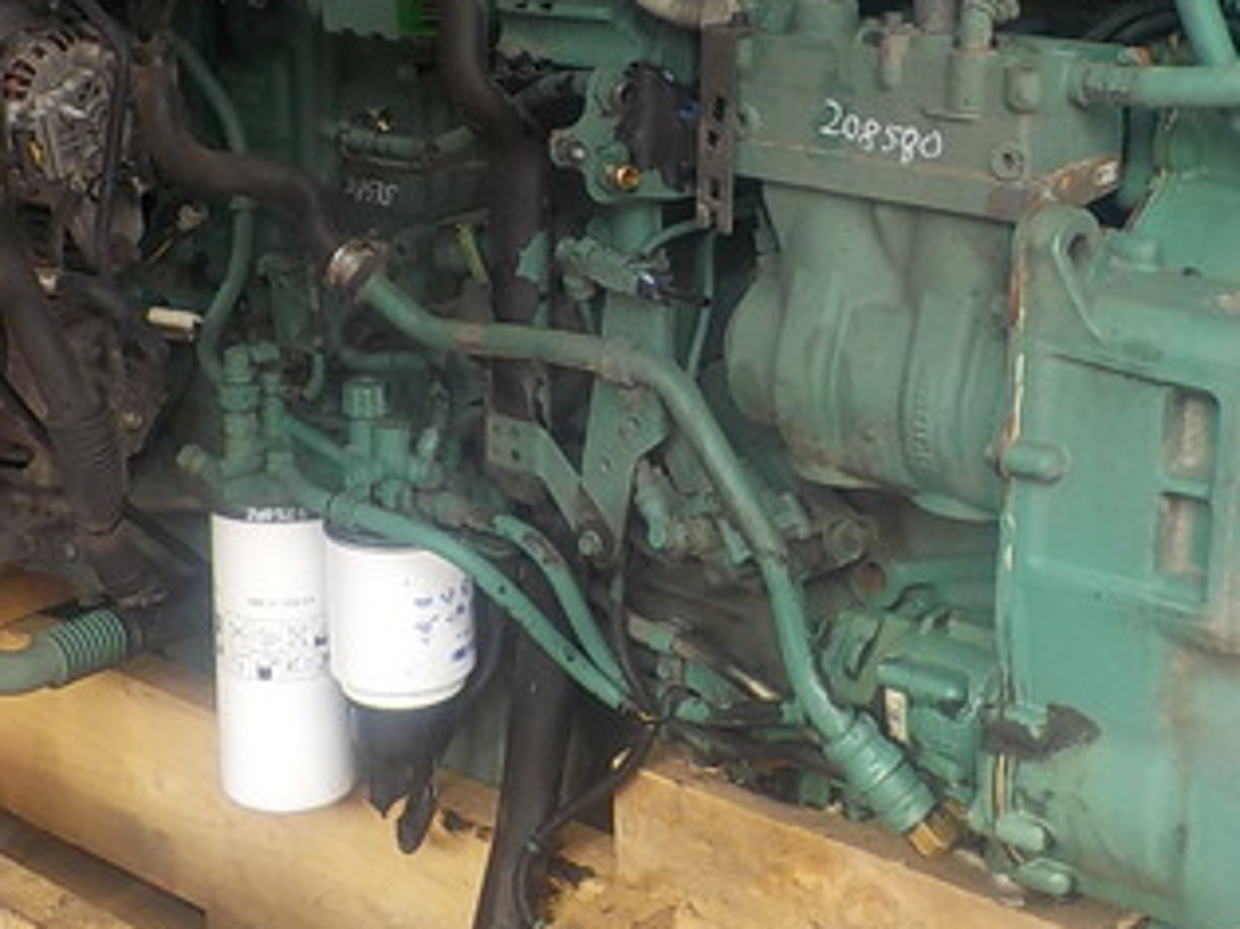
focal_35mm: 61
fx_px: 2184
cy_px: 193
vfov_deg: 23.7
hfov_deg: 31.7
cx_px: 673
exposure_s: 1/80
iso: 125
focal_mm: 4.1
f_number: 3.3
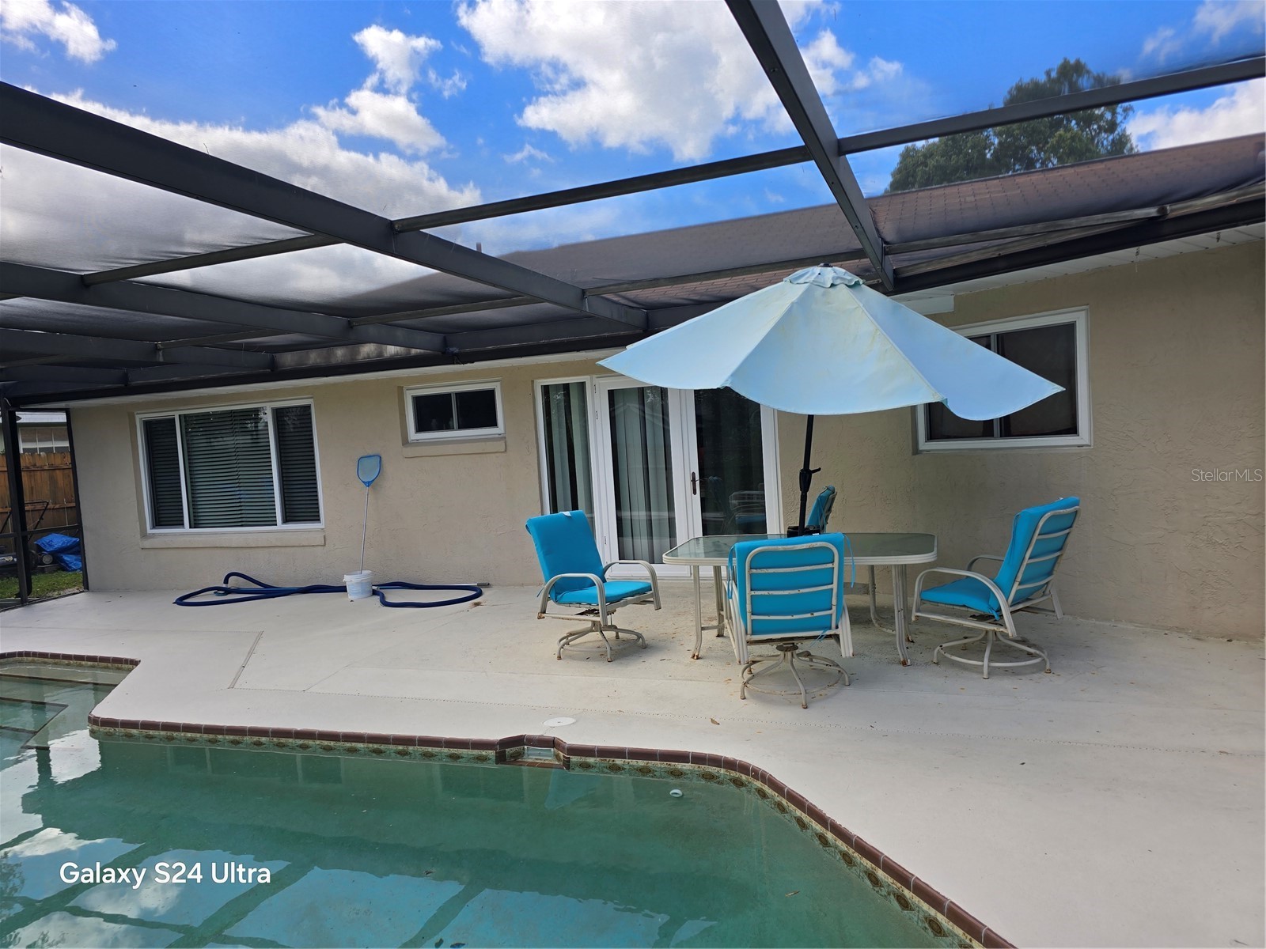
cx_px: 633
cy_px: 474
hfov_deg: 73.9
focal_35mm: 23
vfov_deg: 58.9
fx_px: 841
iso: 12
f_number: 1.7
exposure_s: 1/220
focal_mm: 6.3
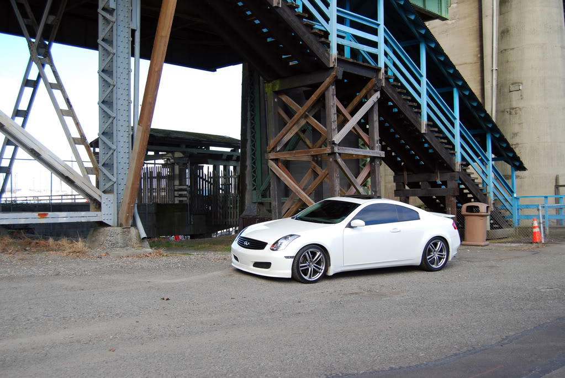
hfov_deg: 49.5
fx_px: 613
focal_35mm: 39
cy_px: 189
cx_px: 282
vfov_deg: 34.3
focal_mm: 26
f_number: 5.6
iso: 100
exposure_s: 1/125
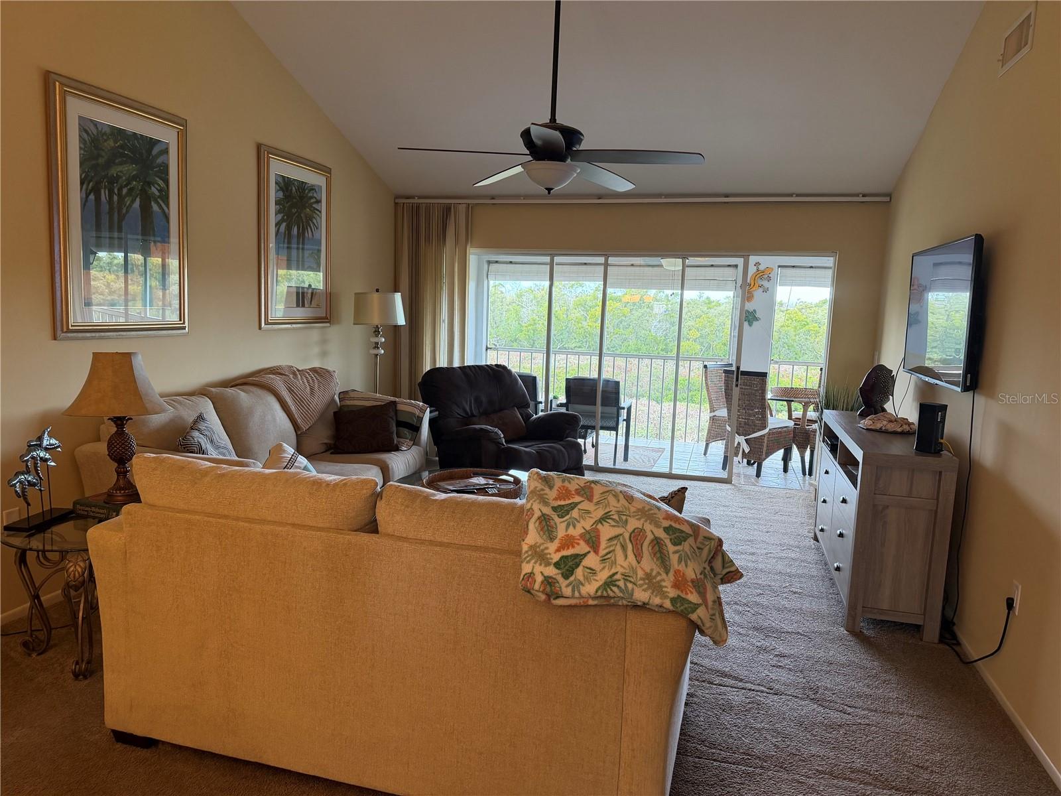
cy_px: 398
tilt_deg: -7.8
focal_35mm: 24
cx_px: 530
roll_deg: -2.0
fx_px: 736
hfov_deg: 71.6
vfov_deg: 56.8
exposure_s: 1/120
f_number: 1.78
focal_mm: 6.76
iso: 250
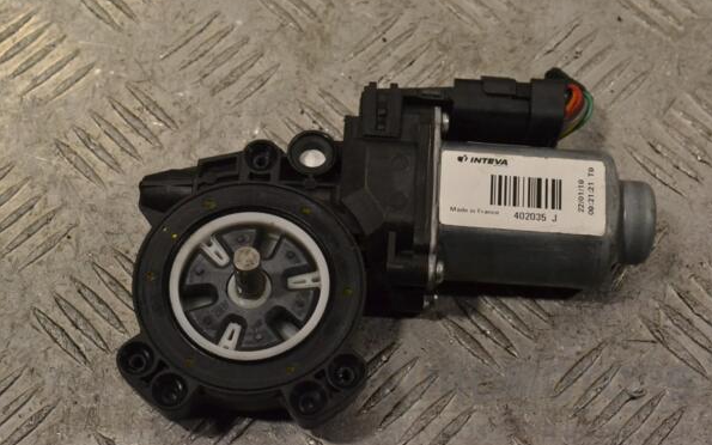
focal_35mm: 74
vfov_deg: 17.6
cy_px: 224
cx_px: 358
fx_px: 1436
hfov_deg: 27.8
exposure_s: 1/500
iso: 3200
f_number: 11
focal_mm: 48
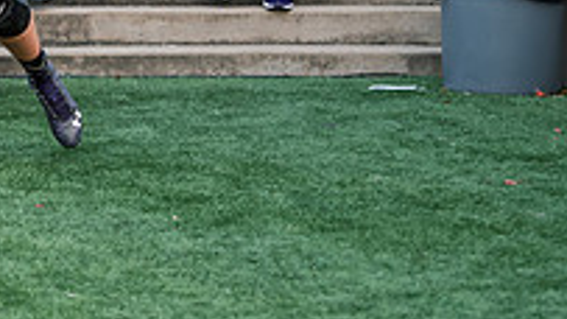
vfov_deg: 4.1
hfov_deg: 7.3
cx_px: -142
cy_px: -164
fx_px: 4418
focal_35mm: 294
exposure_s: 1/400
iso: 800
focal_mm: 98
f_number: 4
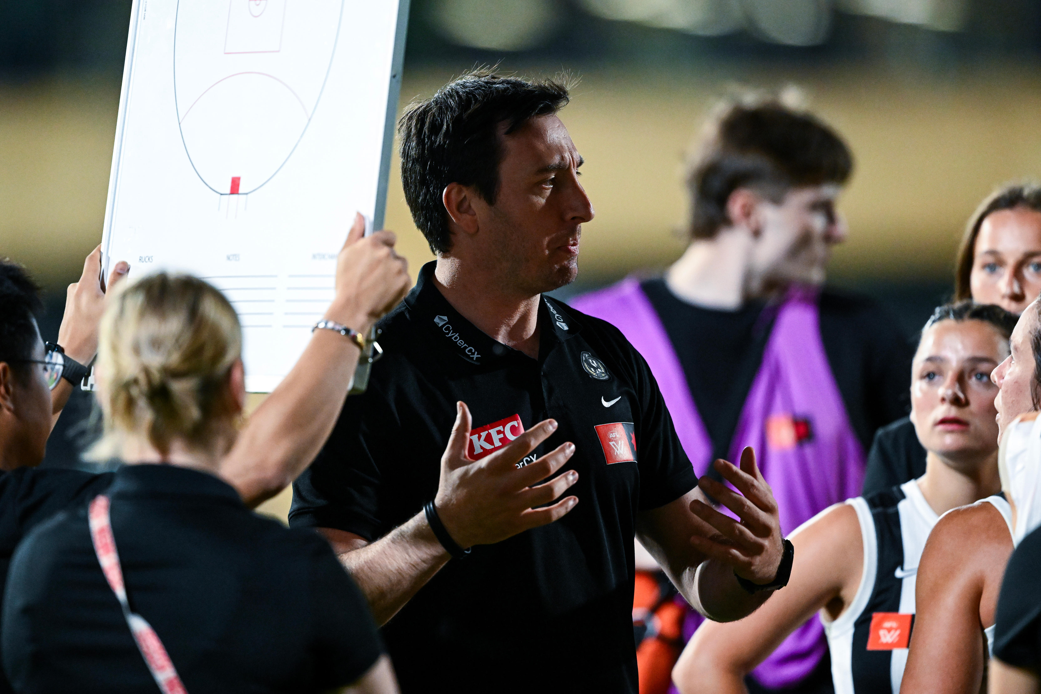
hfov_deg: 3.4
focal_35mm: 600
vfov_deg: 2.3
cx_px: 520
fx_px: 17348
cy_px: 347
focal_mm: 600
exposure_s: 1/1000
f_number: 4
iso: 6400
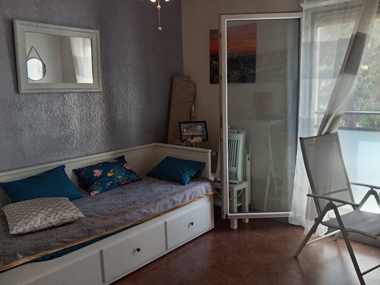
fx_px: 318
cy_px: 142
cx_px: 190
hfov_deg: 61.7
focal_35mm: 29
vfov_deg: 48.2
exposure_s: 1/25
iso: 312
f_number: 1.8
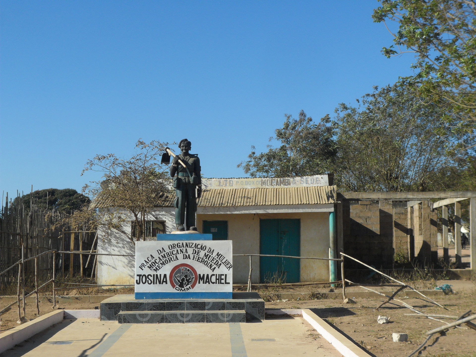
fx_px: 866
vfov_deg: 23.3
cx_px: 238
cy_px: 178
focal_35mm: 63
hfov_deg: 30.7
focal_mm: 11.2
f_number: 5.6
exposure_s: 1/500
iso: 80
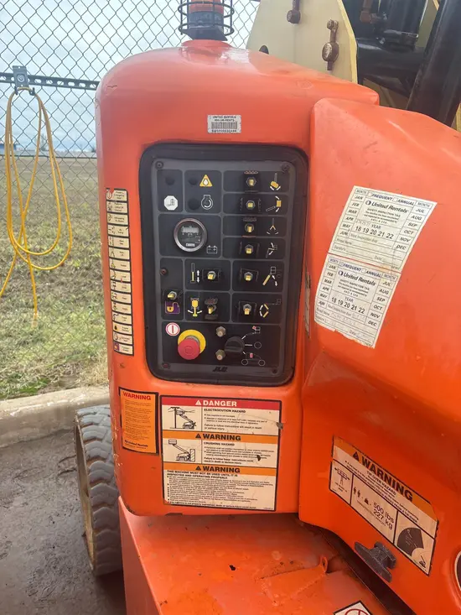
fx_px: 462
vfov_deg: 67.3
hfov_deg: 53.1
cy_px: 308
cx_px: 230
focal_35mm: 26
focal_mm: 5.96
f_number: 1.6
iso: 40
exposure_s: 1/227
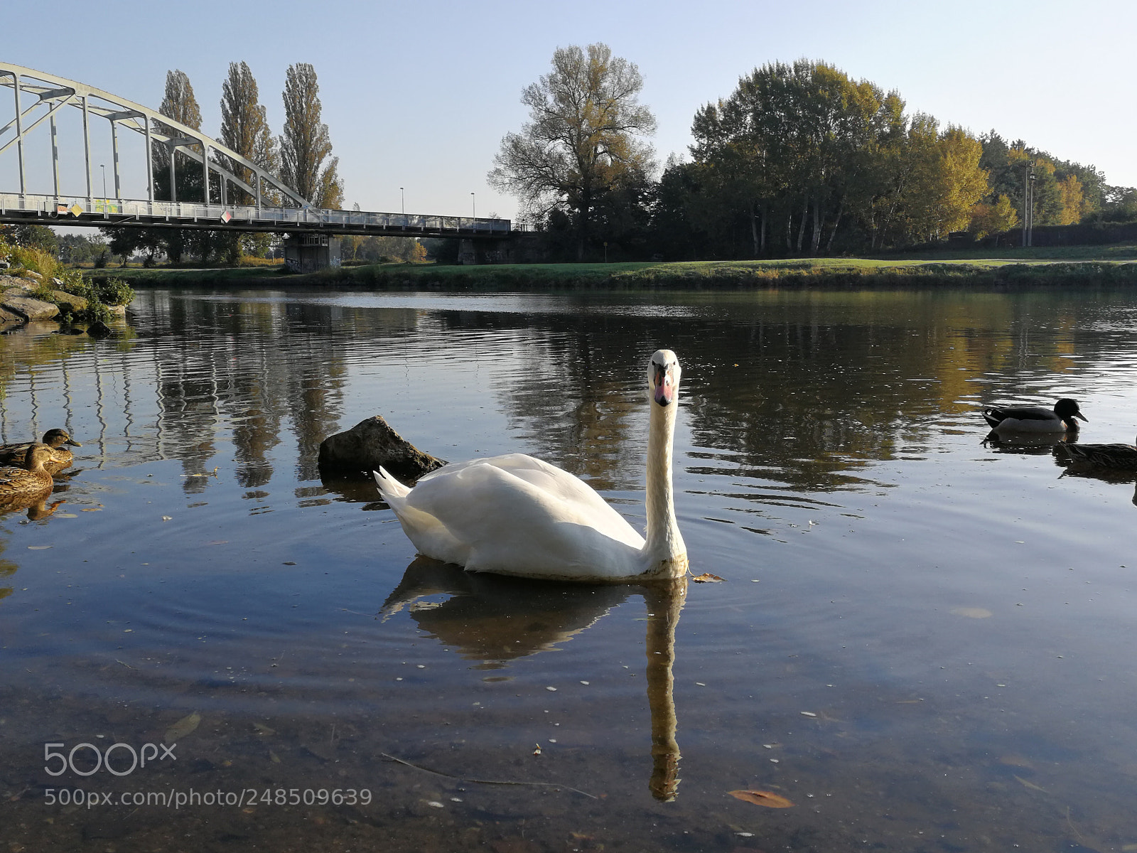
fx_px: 1150
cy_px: 426
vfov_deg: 40.7
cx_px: 568
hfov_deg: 52.6
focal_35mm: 35
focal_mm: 3.95
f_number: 2.2
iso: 50
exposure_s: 1/615
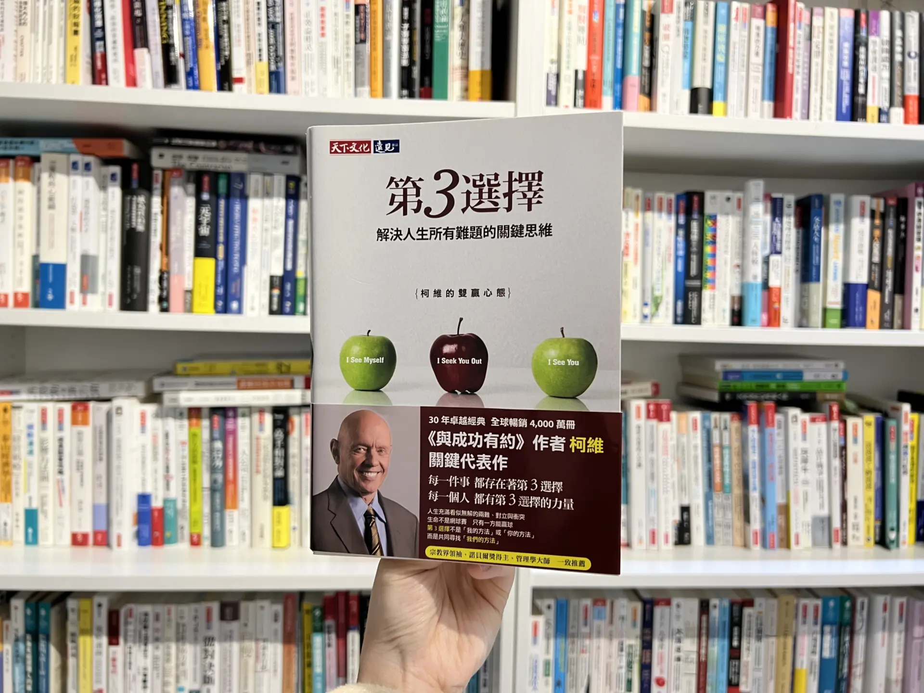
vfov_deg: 53.1
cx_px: 462
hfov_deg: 67.3
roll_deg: -1.6
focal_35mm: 26
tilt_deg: -2.3
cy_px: 346
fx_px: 694
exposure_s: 1/60
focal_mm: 5.7
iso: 80
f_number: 1.5
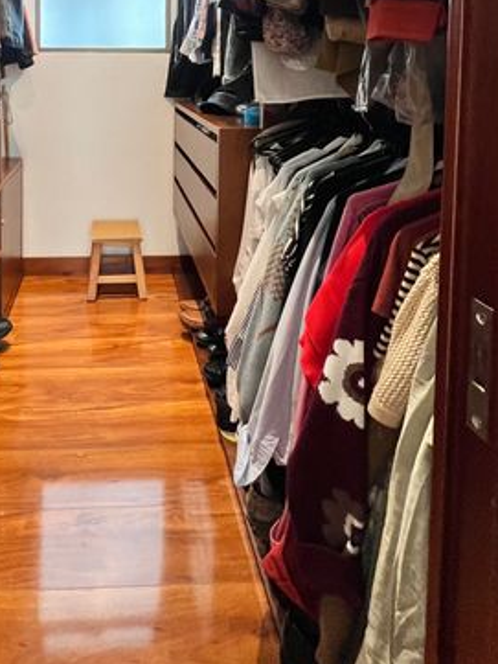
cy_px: 93
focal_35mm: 24
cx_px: 125
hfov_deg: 54.2
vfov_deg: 62.5
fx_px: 460
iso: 250
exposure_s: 1/83
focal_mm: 1.57
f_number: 1.8
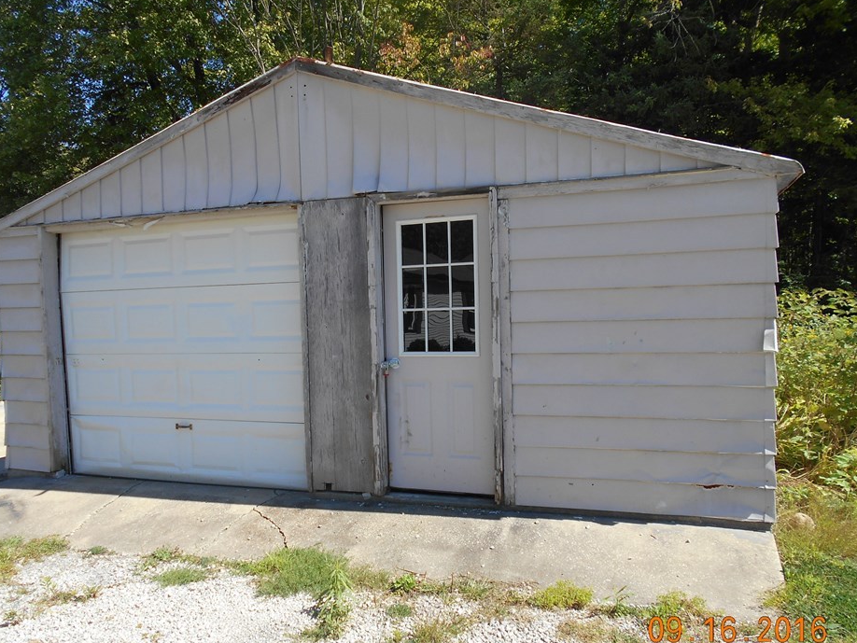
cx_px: 384
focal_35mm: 29
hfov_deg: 61.5
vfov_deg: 48.2
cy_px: 344
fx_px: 718
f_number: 3.2
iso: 80
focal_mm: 4.6
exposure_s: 1/500
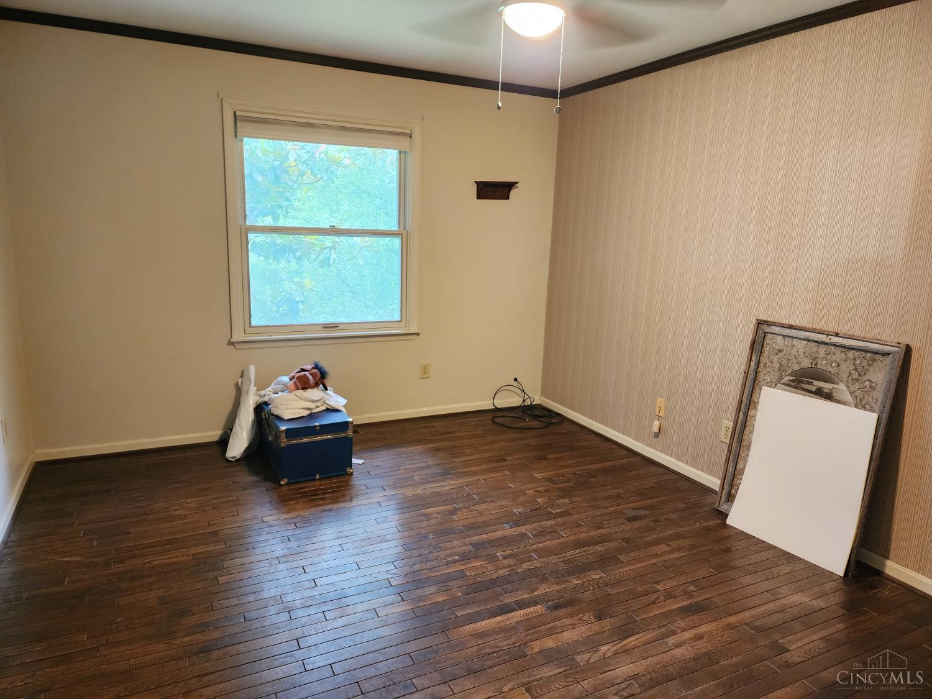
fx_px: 619
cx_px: 466
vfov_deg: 58.9
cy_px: 350
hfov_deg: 73.9
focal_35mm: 23
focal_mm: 6.4
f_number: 1.8
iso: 500
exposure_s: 1/24
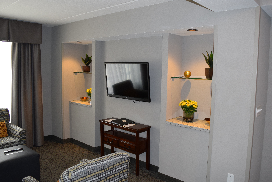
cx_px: 137
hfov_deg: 63.7
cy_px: 90
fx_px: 219
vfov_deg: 45.0
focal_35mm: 29
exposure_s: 1/100
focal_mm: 18
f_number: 5
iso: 800
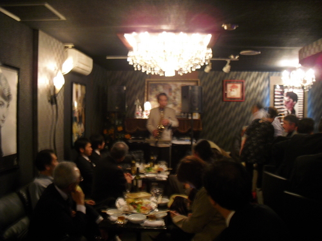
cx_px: 161
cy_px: 120
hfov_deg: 51.4
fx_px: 335
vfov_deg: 39.7
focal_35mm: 36
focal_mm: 6.3
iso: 200
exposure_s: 1/2
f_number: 3.1
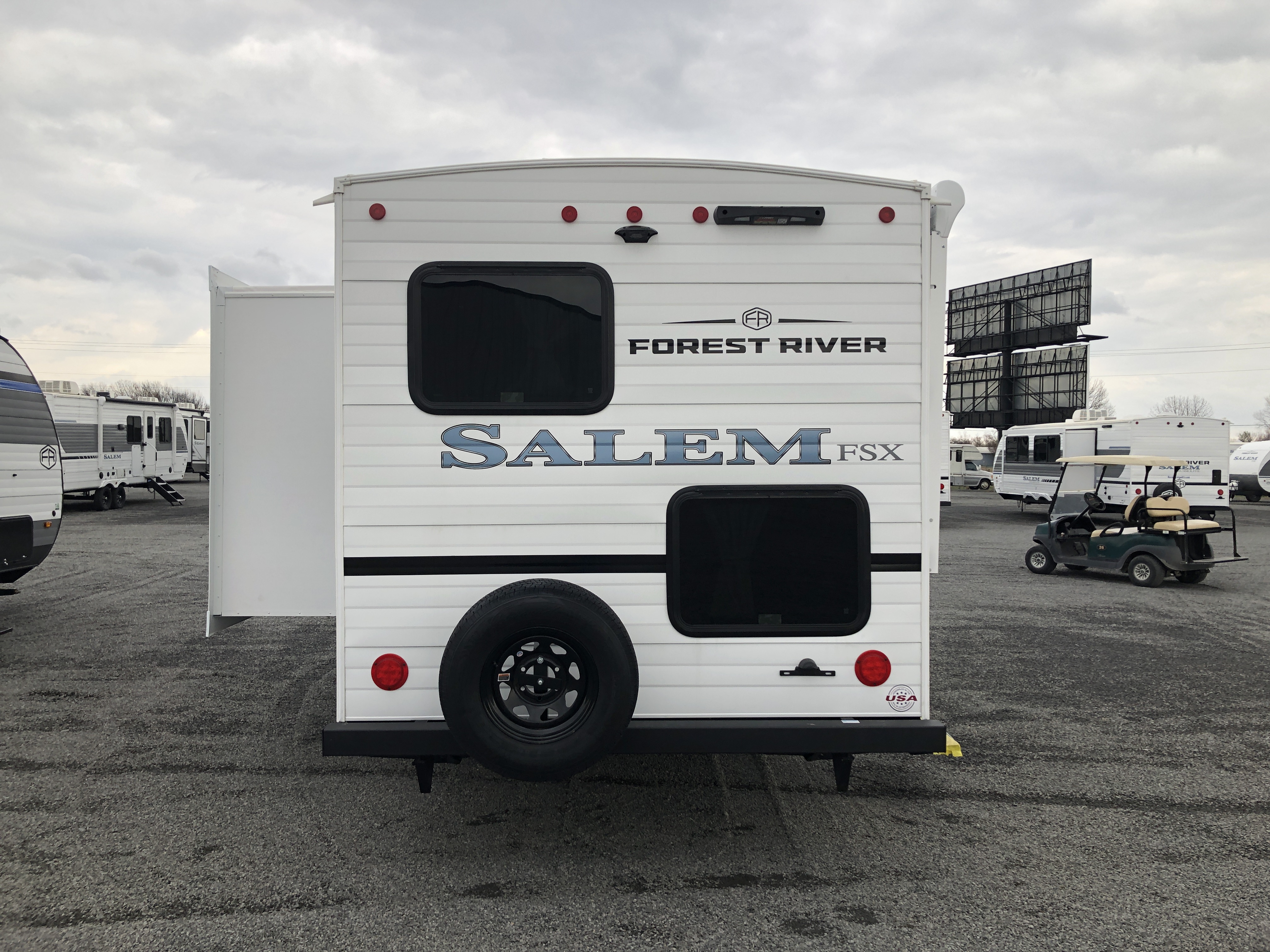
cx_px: 635
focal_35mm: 28
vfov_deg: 49.7
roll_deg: -0.4
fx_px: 1027
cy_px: 476
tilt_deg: -2.2
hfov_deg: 63.4
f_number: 1.8
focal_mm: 3.99
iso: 20
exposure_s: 1/137
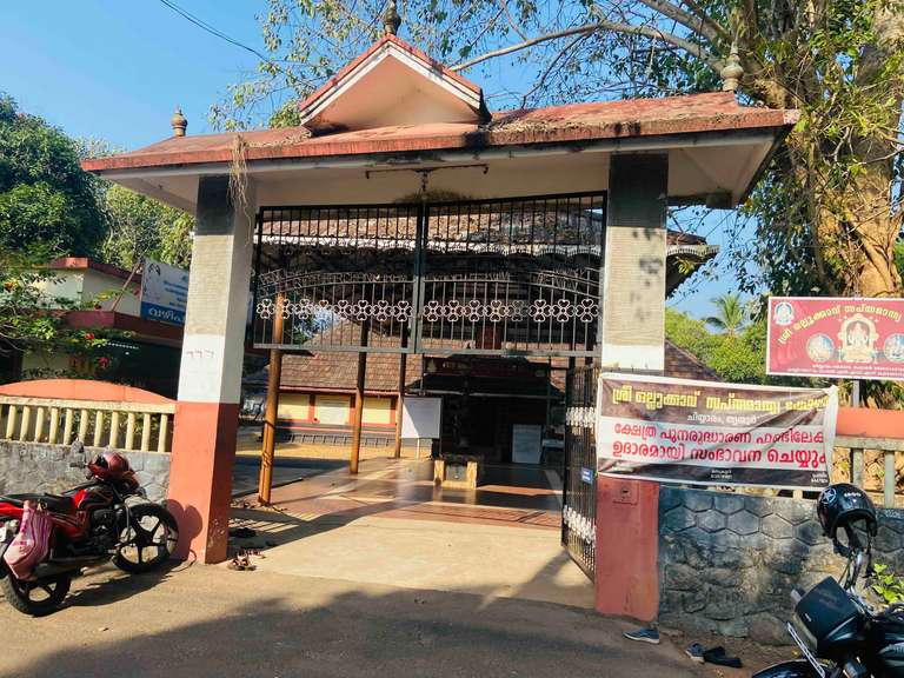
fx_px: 679
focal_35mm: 26
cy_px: 339
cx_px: 452
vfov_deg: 53.1
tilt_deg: +11.4
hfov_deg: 67.3
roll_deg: +0.1
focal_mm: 4.25
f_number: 1.8
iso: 32
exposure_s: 1/1330
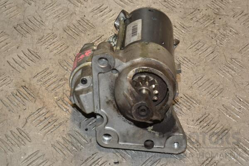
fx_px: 643
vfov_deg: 14.7
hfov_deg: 21.9
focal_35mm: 93
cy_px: 83
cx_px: 124
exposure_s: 1/200
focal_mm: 62
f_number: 10
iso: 800
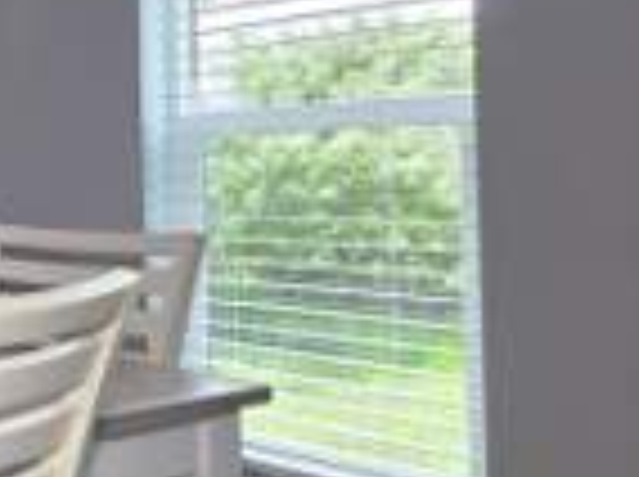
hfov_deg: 26.3
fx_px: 811
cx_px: -382
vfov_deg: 32.6
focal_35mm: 44
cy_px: 169
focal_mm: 2.2
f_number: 1.9
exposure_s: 1/120
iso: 40
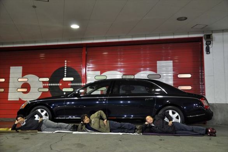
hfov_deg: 51.3
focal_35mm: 38
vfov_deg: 35.4
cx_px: 114
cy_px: 76
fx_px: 237
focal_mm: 25
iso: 400
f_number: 4.5
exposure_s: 1/20
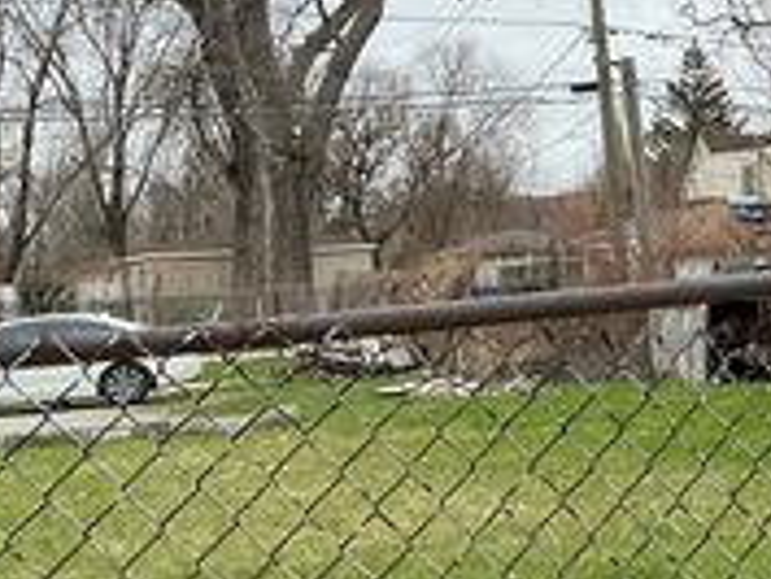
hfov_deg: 22.5
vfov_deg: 18.7
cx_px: 963
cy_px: 220
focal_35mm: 79
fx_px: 1761
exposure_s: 1/781
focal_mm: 3
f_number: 1.8
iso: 25
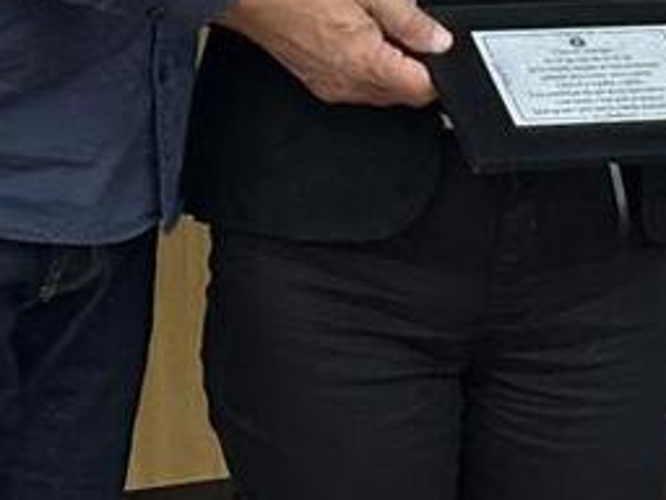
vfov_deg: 6.0
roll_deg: +0.4
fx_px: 4694
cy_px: -214
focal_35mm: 244
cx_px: 622
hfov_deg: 8.1
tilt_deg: -6.2
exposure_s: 1/40
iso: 250
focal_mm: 5.96
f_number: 1.6
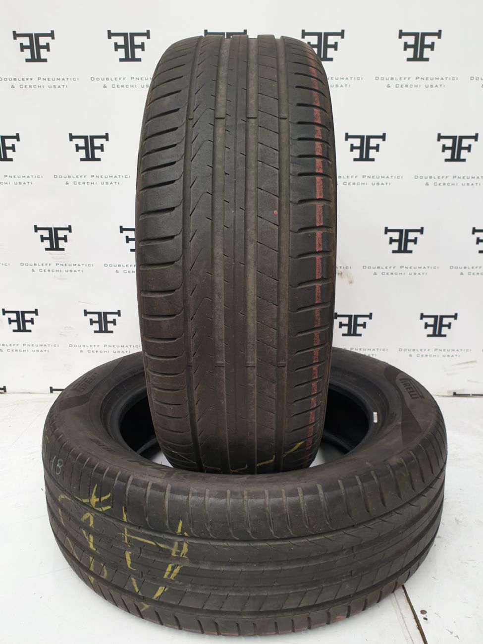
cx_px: 242
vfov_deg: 67.3
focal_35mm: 26
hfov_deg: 53.1
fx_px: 484
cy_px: 322
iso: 64
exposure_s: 1/50
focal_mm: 4.3
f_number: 2.4
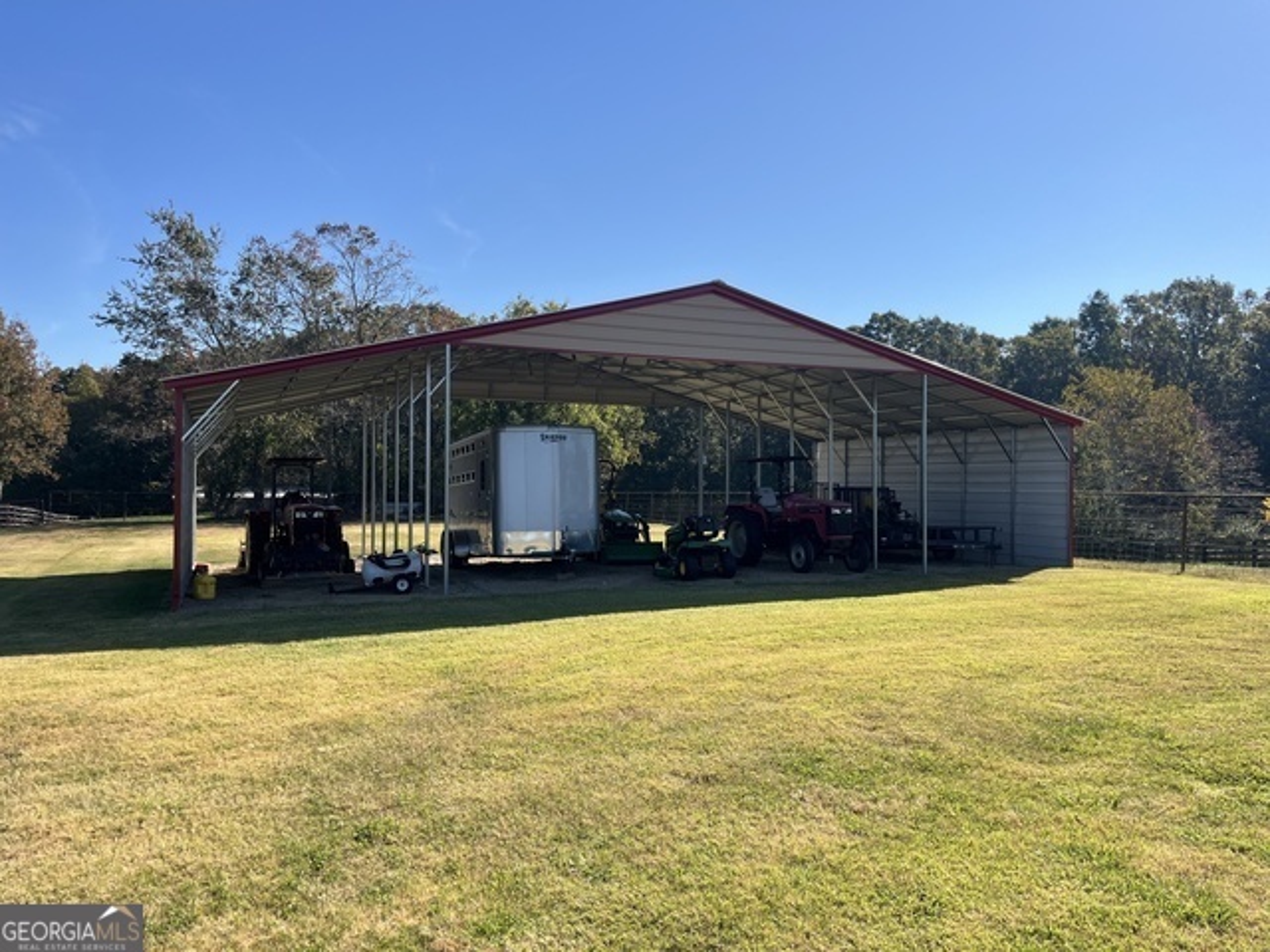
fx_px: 954
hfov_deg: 67.3
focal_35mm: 26
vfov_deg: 53.1
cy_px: 476
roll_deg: +0.1
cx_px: 635
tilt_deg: +0.6
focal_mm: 5.1
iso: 50
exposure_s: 1/3135
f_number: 1.6
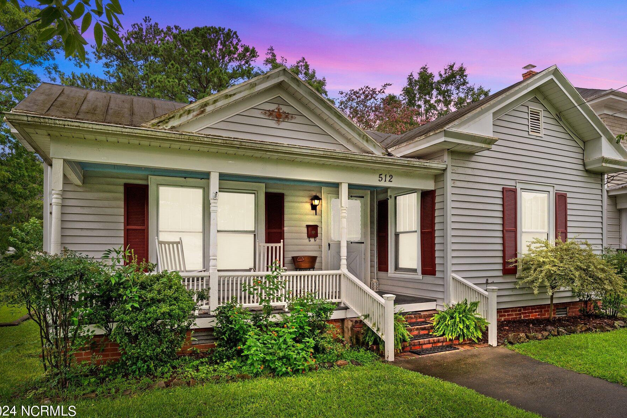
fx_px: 401
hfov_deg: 76.0
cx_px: 336
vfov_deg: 55.1
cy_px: 192
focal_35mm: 23
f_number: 8
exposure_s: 1/160
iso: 250
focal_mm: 20
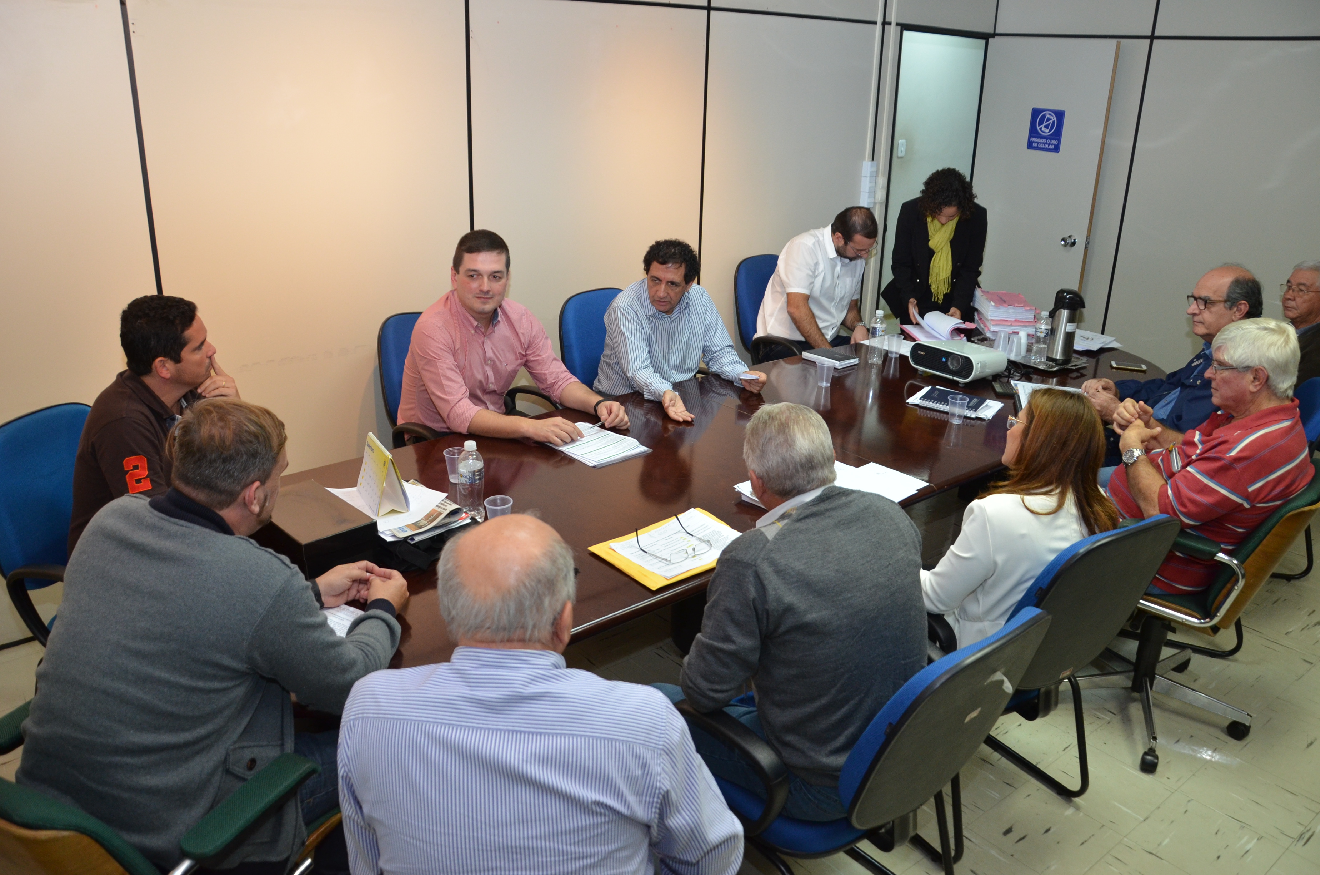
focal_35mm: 27
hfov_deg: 67.5
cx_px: 660
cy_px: 438
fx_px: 988
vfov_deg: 47.7
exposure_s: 1/60
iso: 800
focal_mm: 18
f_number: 4
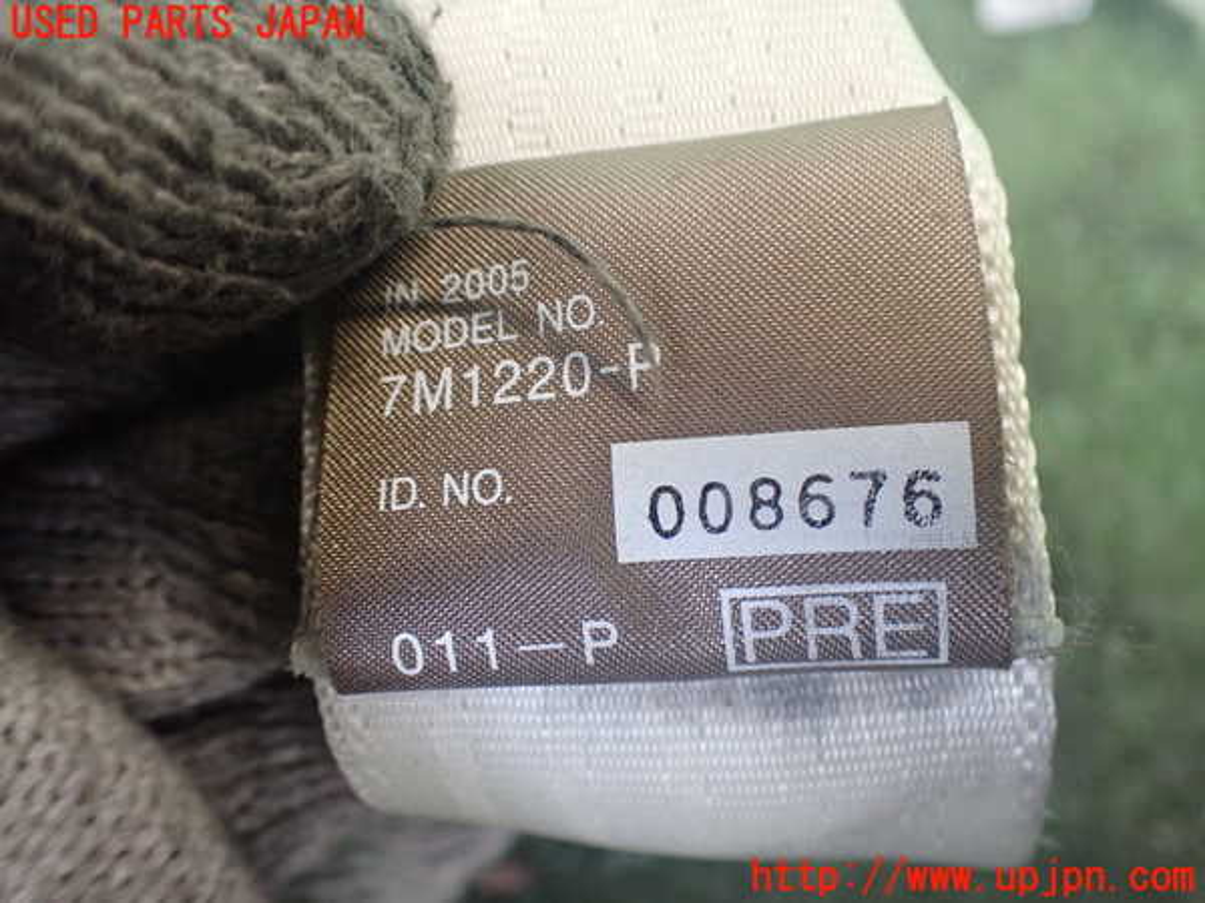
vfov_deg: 46.8
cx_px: 602
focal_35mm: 30
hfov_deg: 60.0
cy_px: 452
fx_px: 1044
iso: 800
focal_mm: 5.4
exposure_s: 1/80
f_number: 2.3
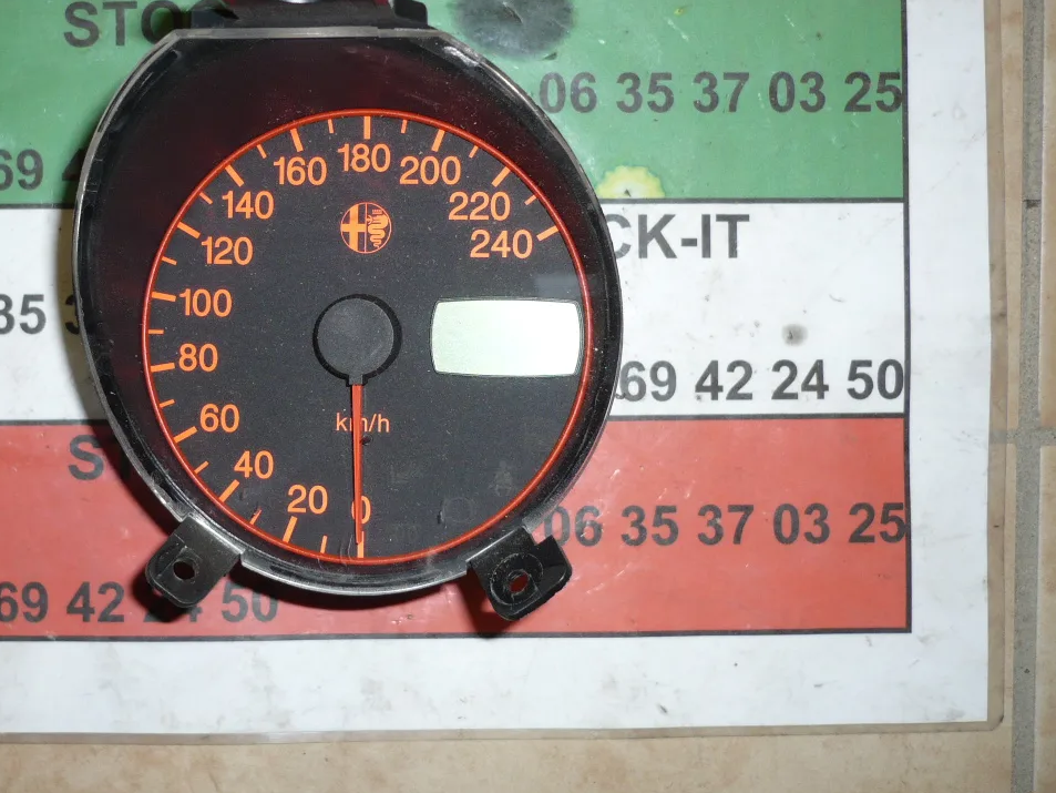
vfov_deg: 30.8
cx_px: 363
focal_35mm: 47
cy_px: 337
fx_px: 1434
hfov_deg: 40.0
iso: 100
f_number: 2.8
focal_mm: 5.8
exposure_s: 1/30
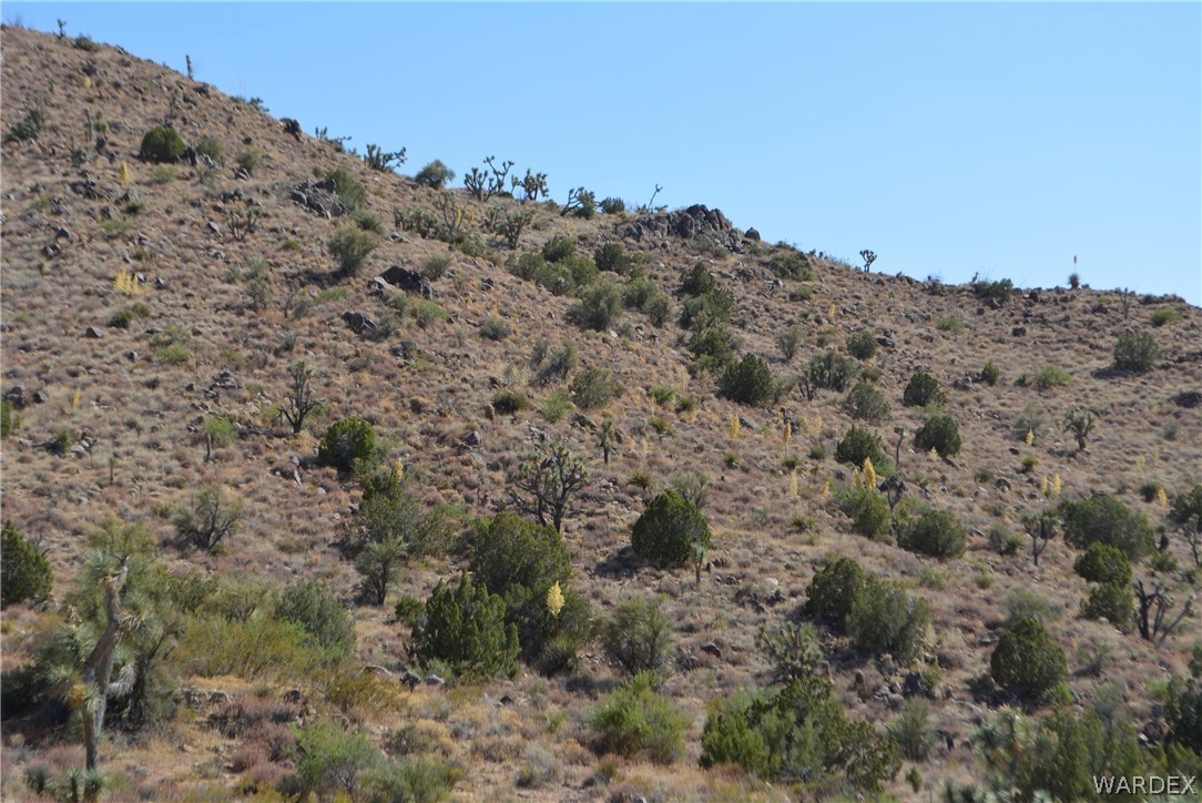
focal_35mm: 82
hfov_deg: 24.6
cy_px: 402
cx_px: 601
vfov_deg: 16.6
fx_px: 2756
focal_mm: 55
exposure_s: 1/250
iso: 110
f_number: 8
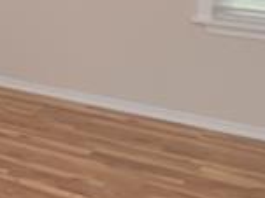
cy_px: -93
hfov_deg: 16.9
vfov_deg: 14.2
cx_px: -198
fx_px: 750
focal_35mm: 98
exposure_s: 1/125
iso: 400
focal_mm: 10
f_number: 5.6
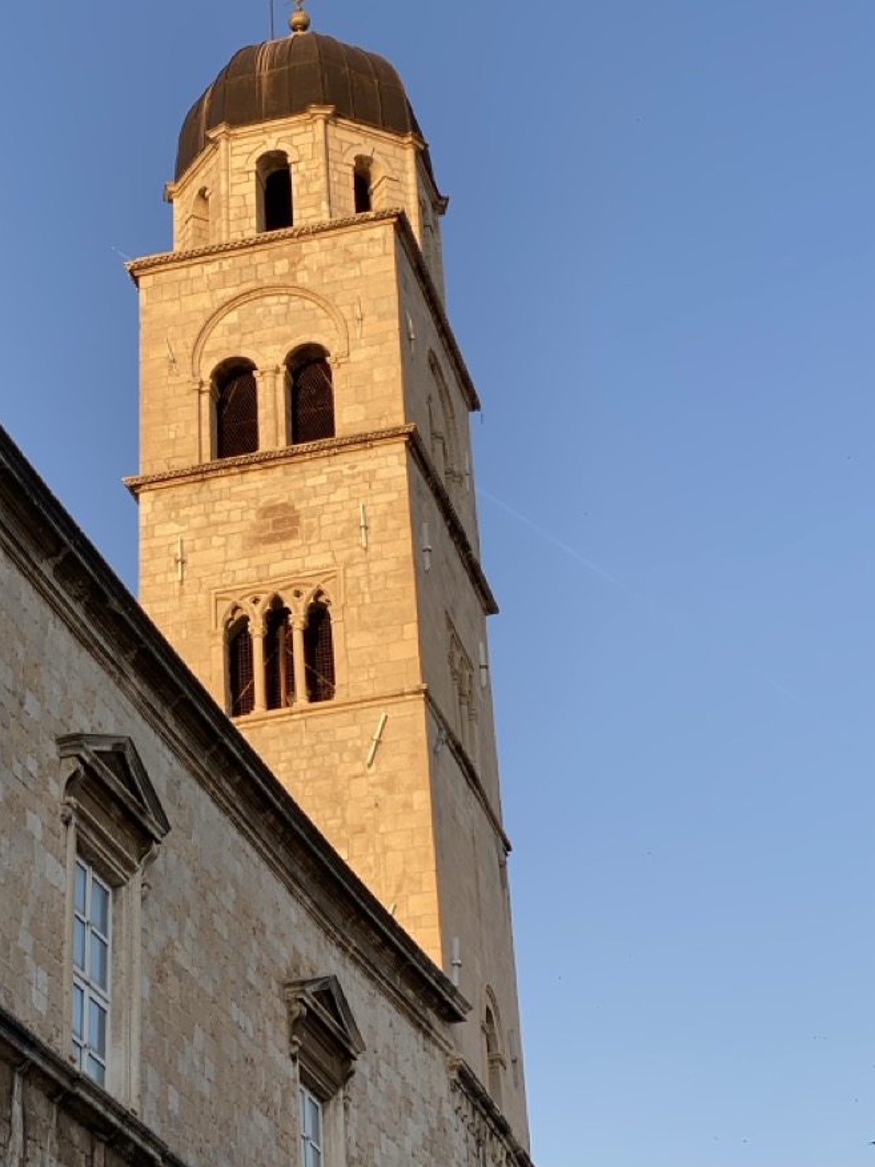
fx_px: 2561
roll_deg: +1.8
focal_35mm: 76
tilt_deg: +33.3
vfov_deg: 25.6
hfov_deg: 19.3
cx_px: 305
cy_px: 508
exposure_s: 1/410
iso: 20
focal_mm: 6
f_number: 2
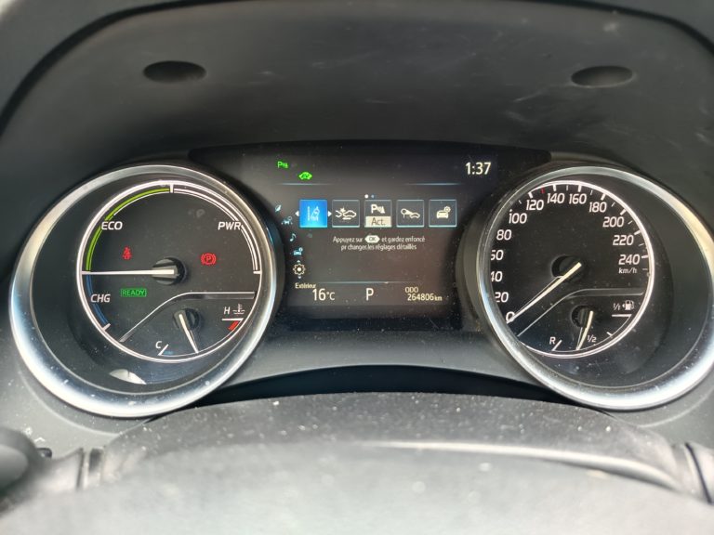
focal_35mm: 24
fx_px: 495
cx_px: 357
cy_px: 268
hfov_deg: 71.6
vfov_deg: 56.8
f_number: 1.7
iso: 466
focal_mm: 5.24
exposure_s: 1/50
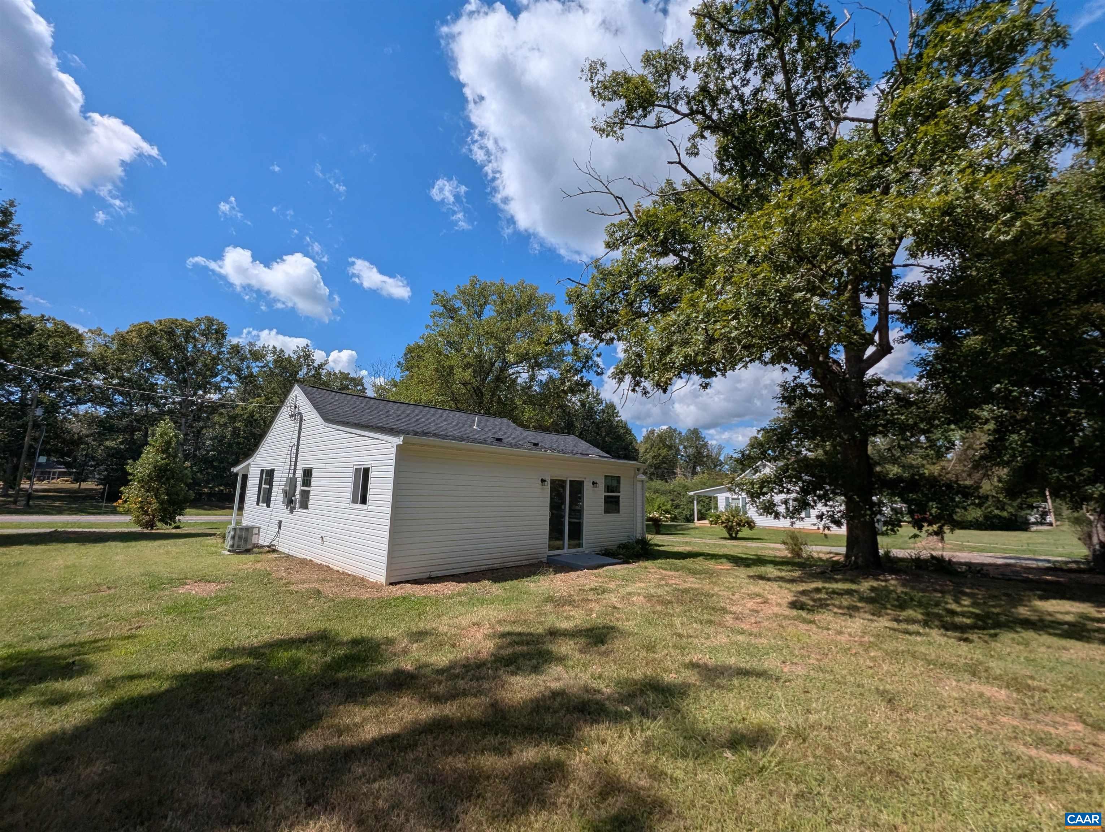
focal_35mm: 13
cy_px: 416
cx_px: 552
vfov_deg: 90.1
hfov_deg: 106.1
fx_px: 416
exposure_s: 1/2475
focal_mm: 1.95
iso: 45
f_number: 2.2
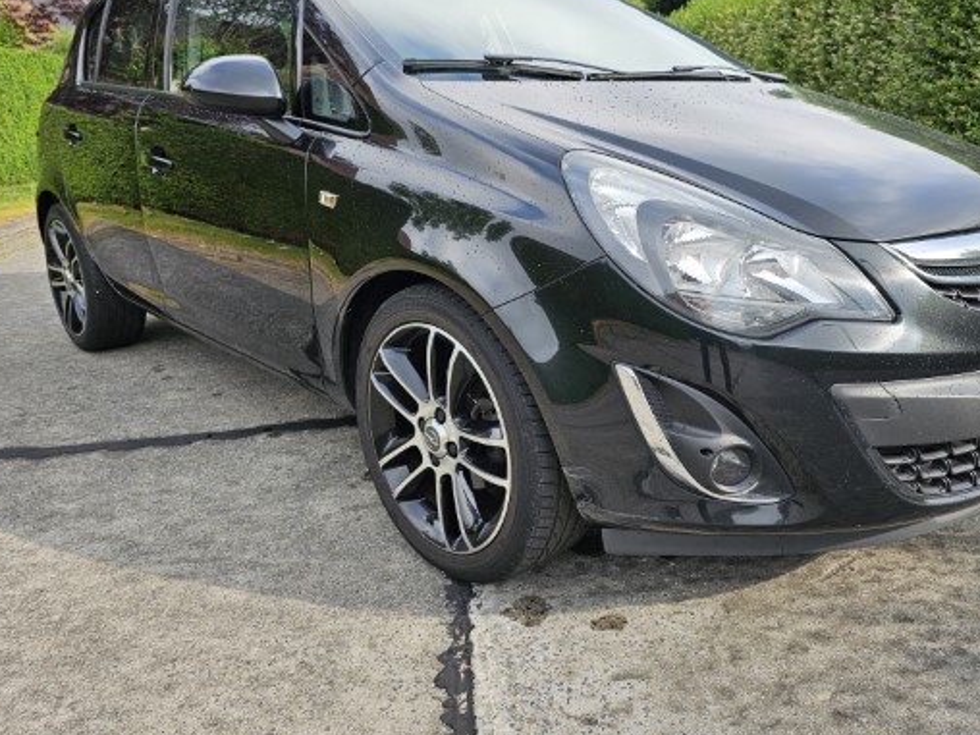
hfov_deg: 61.4
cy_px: 320
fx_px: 821
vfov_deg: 48.1
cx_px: 558
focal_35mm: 29
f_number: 1.7
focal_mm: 6.3
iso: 12
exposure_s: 1/180
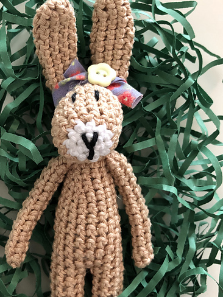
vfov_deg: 48.9
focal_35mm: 38
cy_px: 160
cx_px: 82
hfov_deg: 37.5
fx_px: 326
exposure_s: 1/9
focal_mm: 3.99
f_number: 1.8
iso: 100
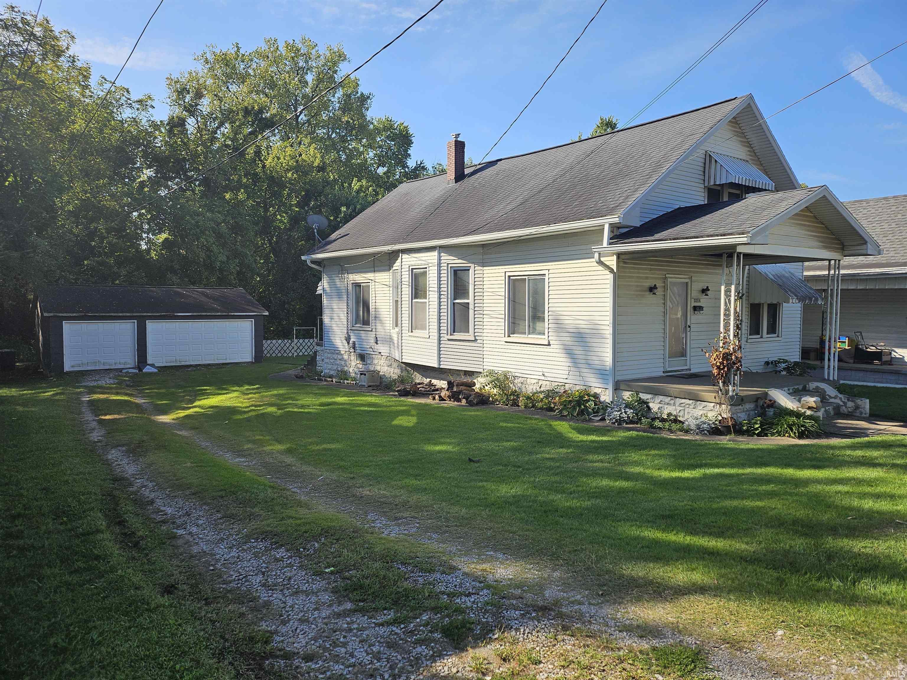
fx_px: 629
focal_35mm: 24
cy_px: 340
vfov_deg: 56.8
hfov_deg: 71.6
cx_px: 454
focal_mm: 5
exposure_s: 1/2483
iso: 50
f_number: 1.8
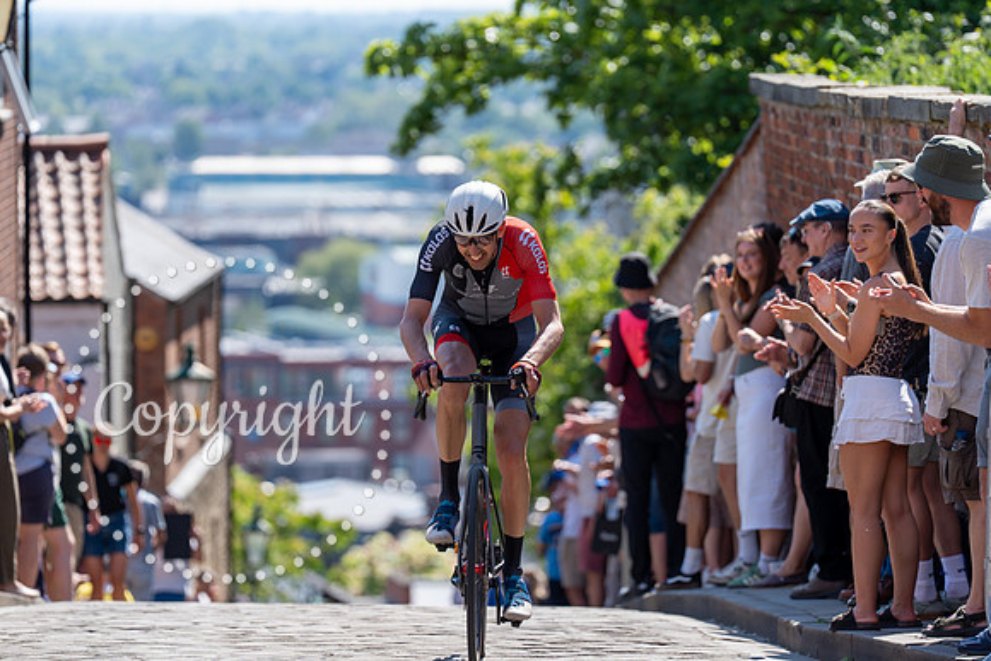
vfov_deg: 7.0
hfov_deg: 10.4
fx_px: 5424
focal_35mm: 197
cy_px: 330
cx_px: 496
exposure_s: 1/1000
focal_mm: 197
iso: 160
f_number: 3.5
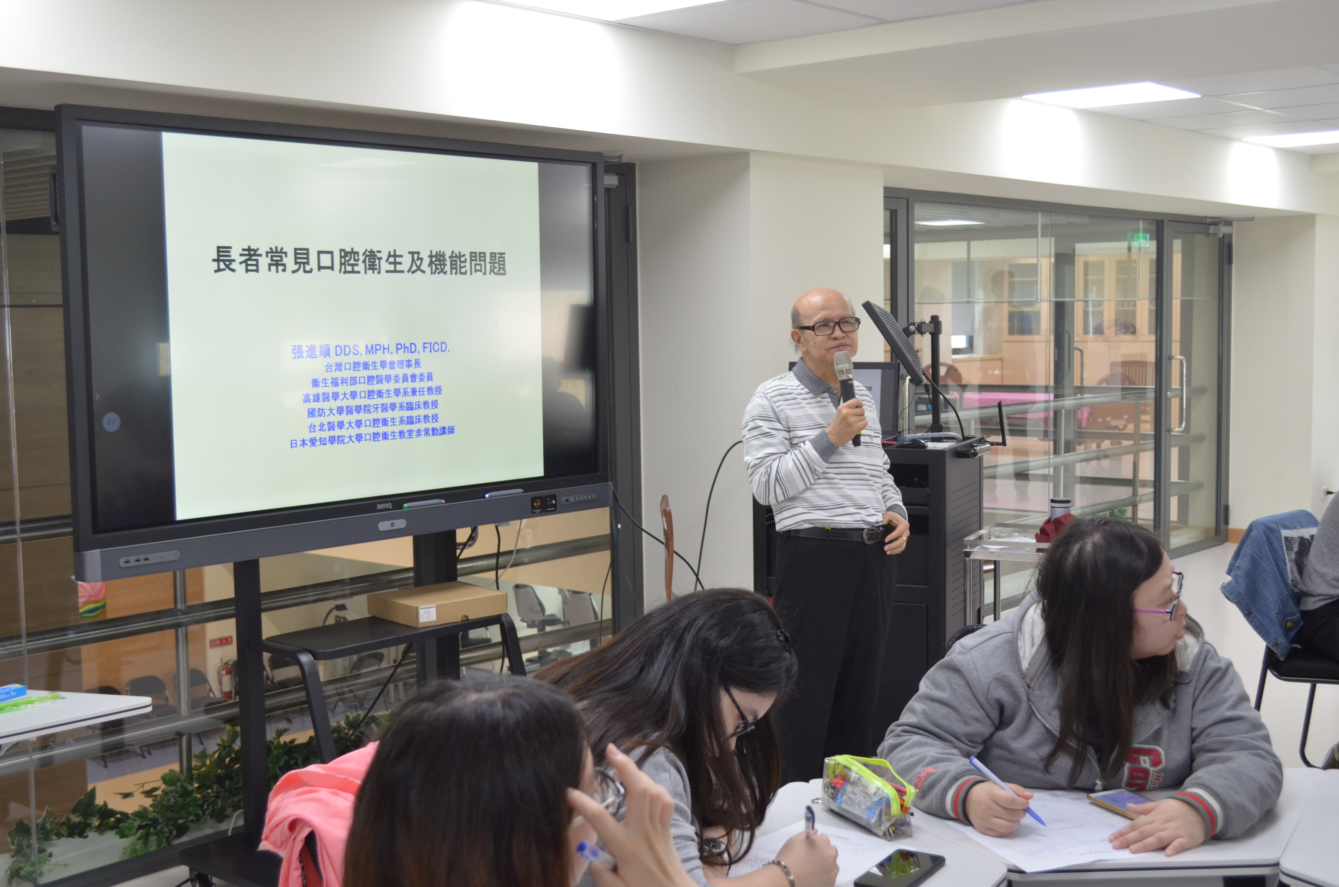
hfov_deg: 46.5
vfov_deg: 31.8
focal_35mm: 42
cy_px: 444
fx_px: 1559
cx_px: 670
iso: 800
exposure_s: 1/100
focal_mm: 28
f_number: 5
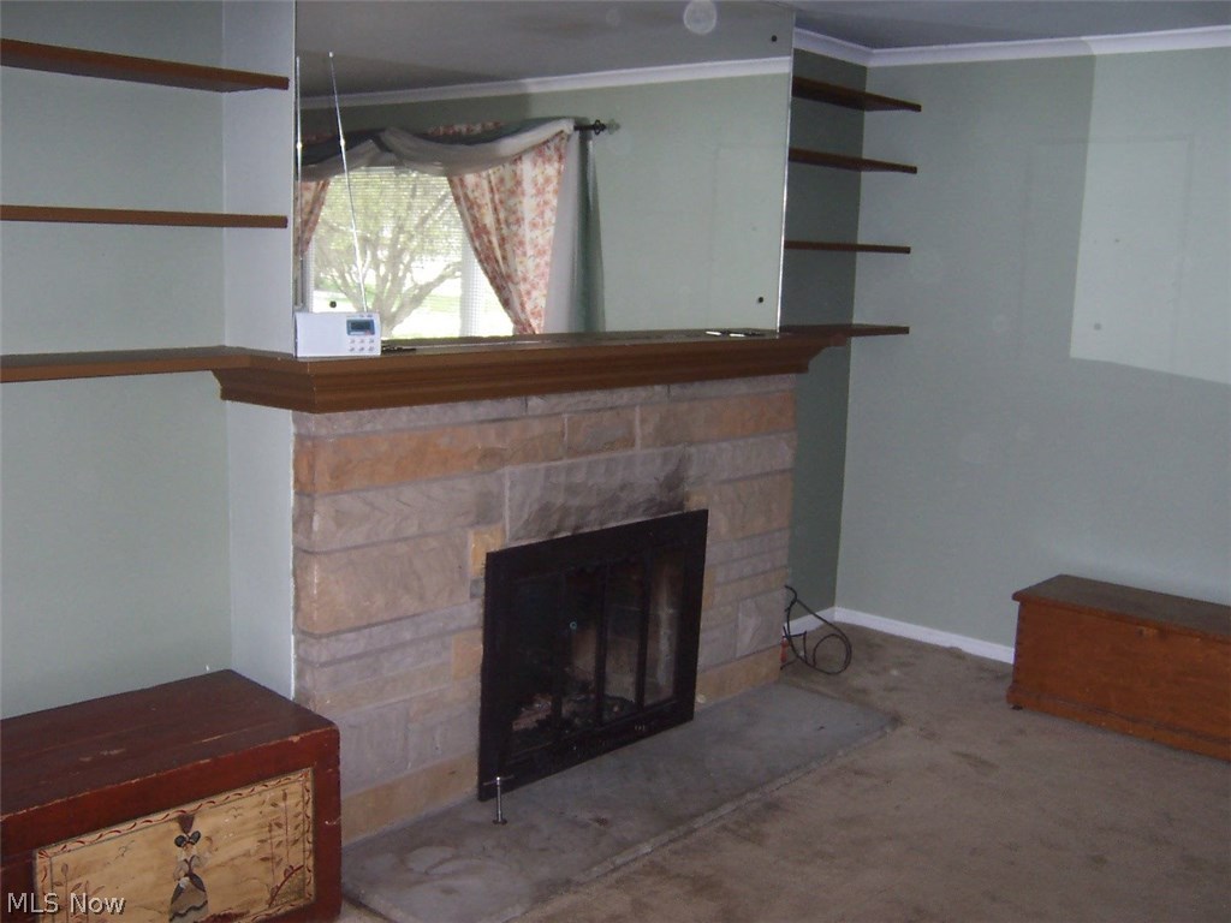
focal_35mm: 36
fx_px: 1280
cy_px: 462
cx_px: 616
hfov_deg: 51.4
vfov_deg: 39.7
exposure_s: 1/60
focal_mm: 5.6
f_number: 2.8
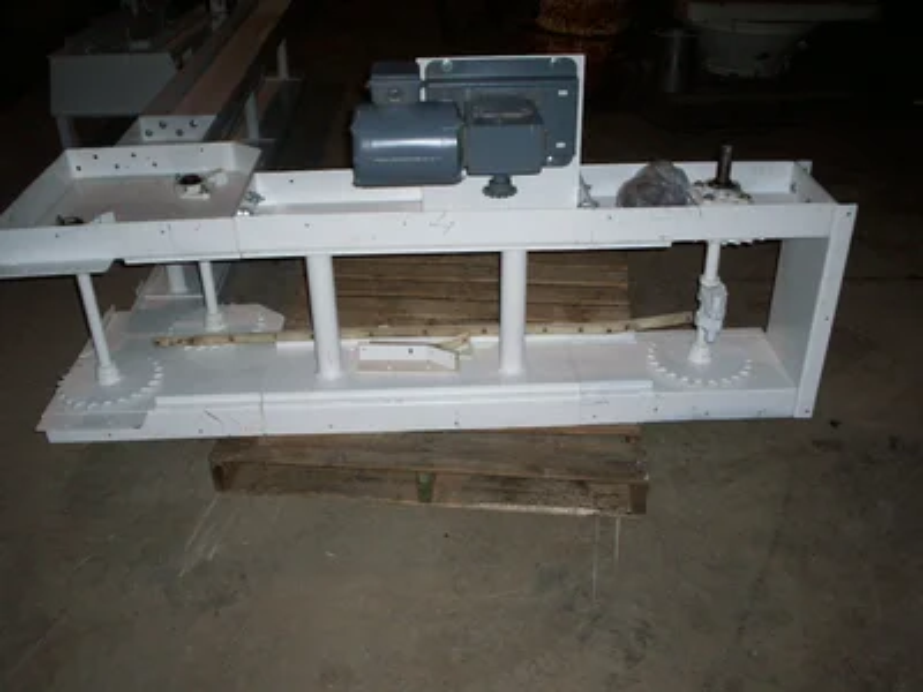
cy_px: 346
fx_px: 960
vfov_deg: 39.7
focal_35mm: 36
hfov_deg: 51.4
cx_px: 462
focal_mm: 5.9
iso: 140
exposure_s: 1/64
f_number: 4.5
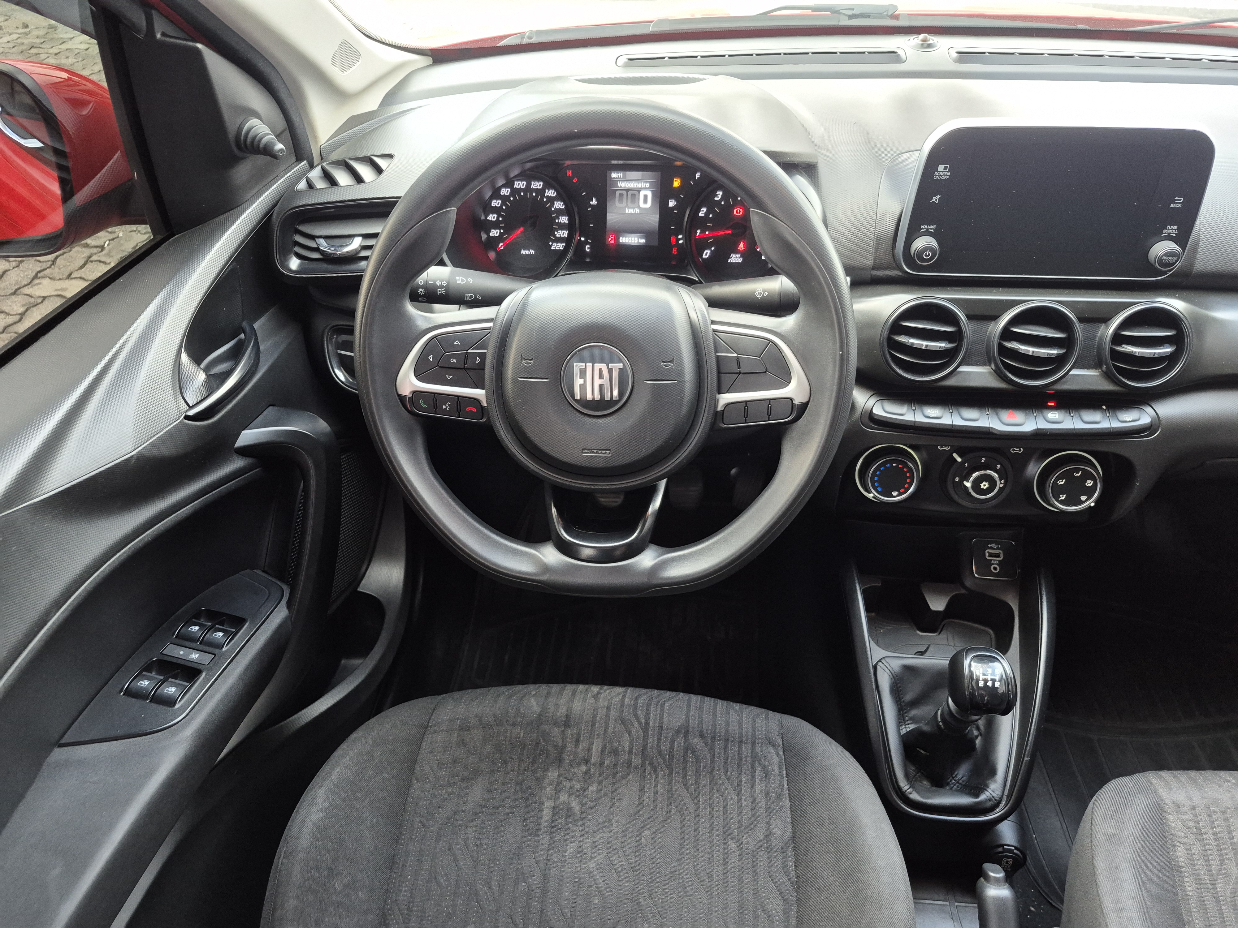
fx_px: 823
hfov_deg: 73.9
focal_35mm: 23
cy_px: 464
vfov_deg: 58.9
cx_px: 619
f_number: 1.8
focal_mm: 5.4
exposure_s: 1/120
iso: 500
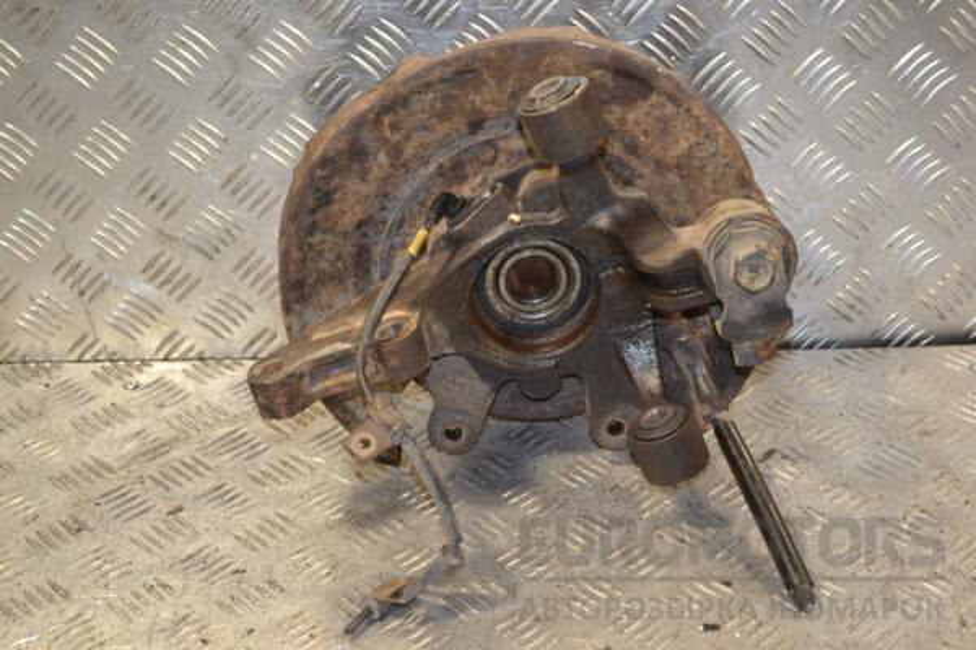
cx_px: 488
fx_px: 1830
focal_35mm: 68
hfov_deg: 29.9
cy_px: 325
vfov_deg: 20.2
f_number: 5.3
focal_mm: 45
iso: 450
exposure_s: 1/60
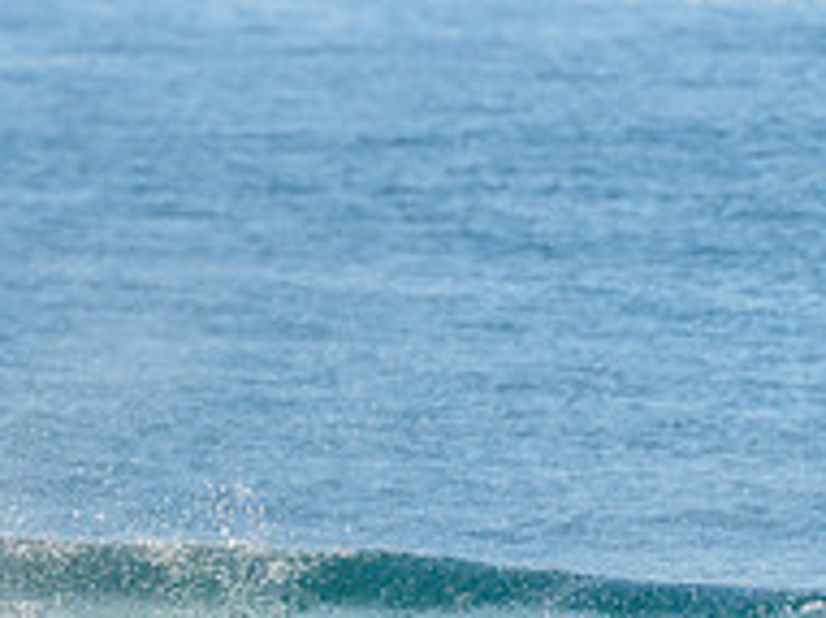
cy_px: 668
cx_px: -99
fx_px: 34840
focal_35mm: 1461
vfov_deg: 1.0
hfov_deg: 1.4
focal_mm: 500
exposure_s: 1/2000
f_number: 5.6
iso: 360
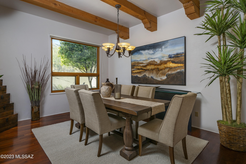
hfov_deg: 93.3
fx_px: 116
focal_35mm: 17
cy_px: 82
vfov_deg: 70.4
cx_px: 123
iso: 200
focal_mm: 17
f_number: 7.1
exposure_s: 1/60
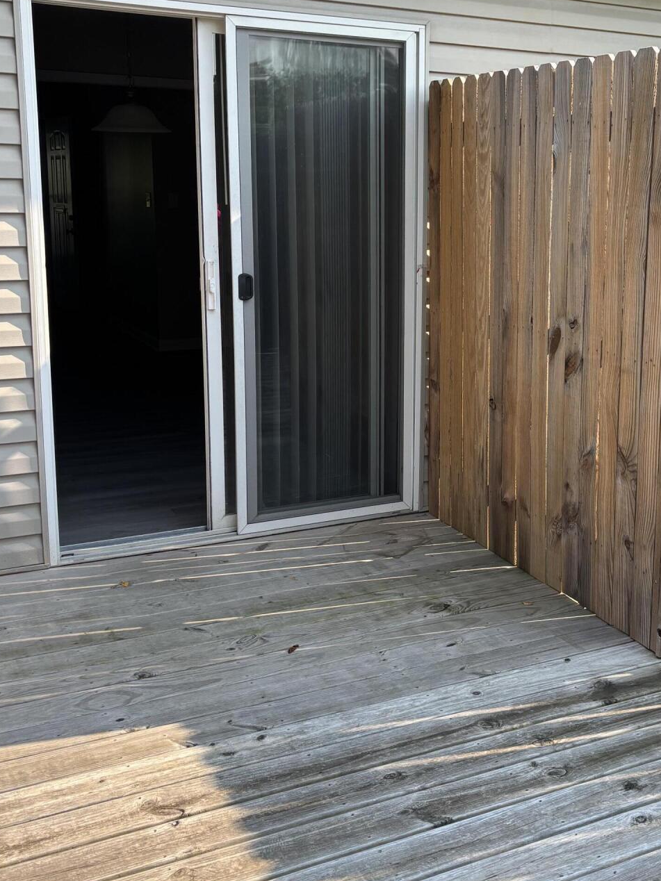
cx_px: 466
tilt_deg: -11.2
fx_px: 1044
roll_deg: -1.6
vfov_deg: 45.7
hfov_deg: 34.6
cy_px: 385
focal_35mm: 41
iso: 50
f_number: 1.6
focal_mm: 5.96
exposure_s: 1/722
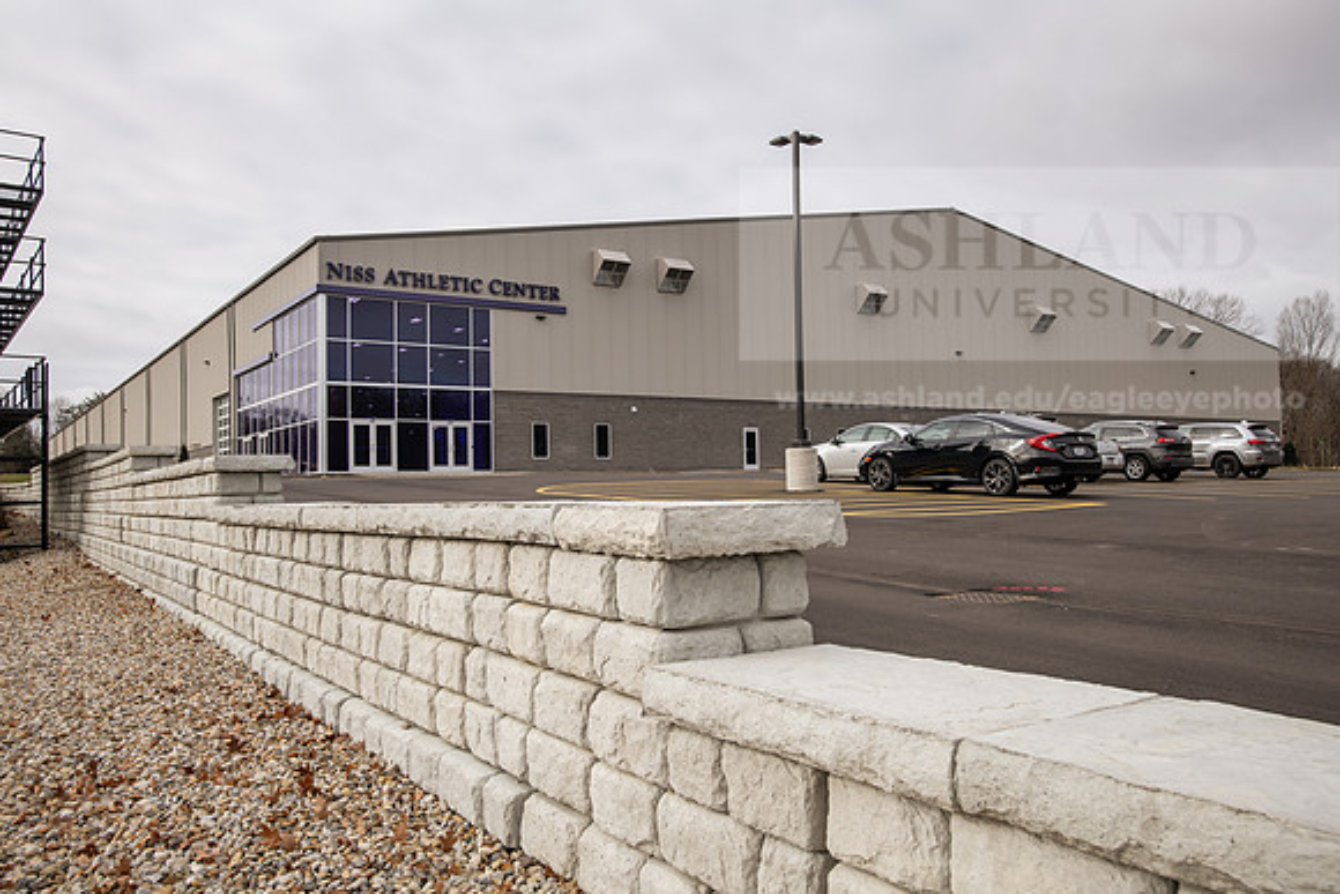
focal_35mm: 28
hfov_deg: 65.5
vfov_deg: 46.4
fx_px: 1042
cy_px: 447
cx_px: 670
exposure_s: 1/400
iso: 200
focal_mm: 28
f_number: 8
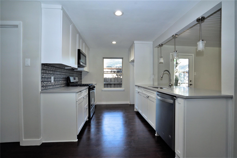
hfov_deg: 96.7
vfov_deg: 73.7
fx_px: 105
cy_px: 79
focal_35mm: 16
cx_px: 118
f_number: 8
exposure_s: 1/60
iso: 400
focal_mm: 16
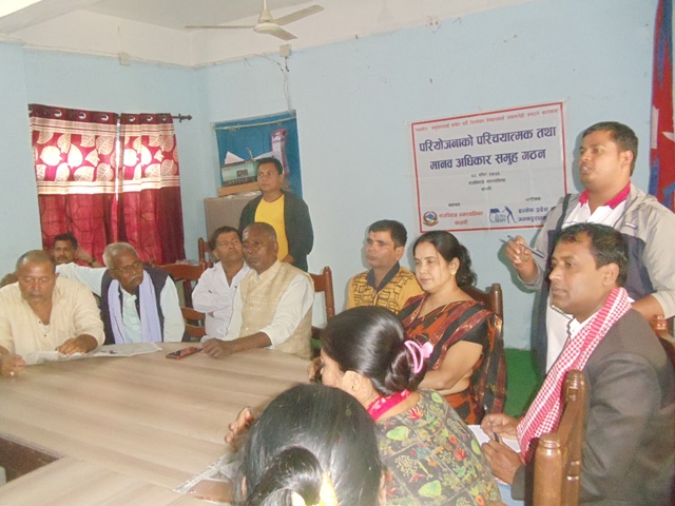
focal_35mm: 44
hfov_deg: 42.9
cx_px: 338
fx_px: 858
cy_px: 253
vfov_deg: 32.9
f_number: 3.5
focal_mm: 6
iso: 1600
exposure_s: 1/30
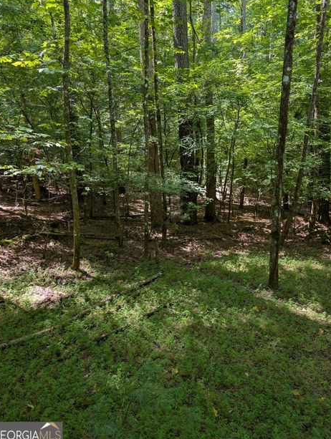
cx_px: 171
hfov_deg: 53.2
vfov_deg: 67.2
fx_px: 330
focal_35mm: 26
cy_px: 208
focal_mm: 6.9
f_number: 1.68
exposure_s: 1/134
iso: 74
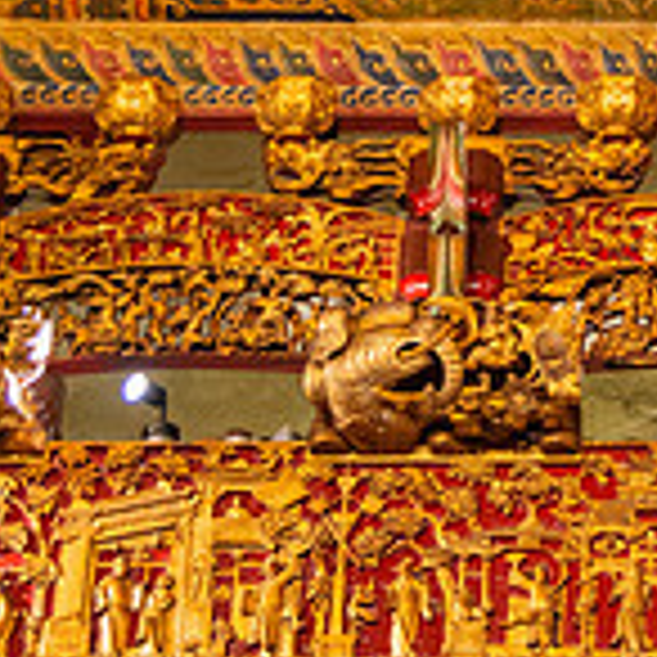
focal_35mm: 135
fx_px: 2899
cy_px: -20
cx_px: 680
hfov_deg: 12.7
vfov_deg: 12.7
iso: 3200
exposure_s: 1/30
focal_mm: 40
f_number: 4
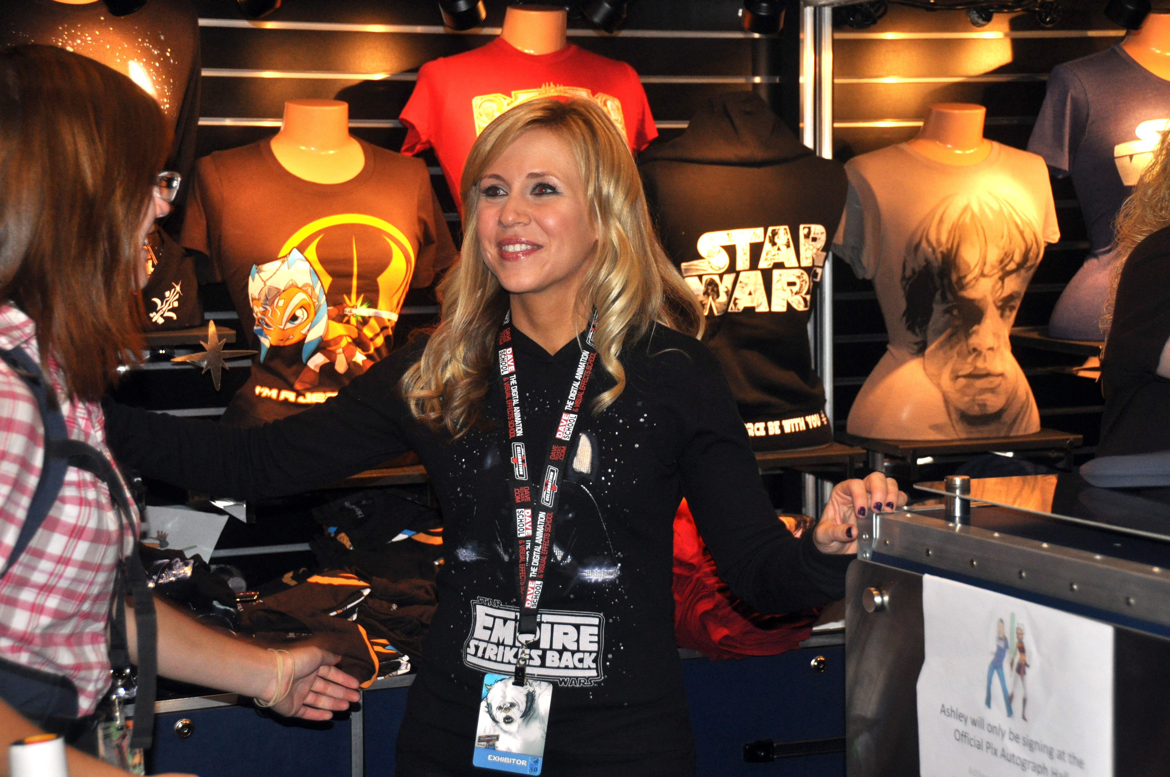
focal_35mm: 72
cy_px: 388
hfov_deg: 28.1
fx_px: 2337
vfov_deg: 18.9
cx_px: 585
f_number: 4.5
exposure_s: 1/60
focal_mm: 48
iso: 800
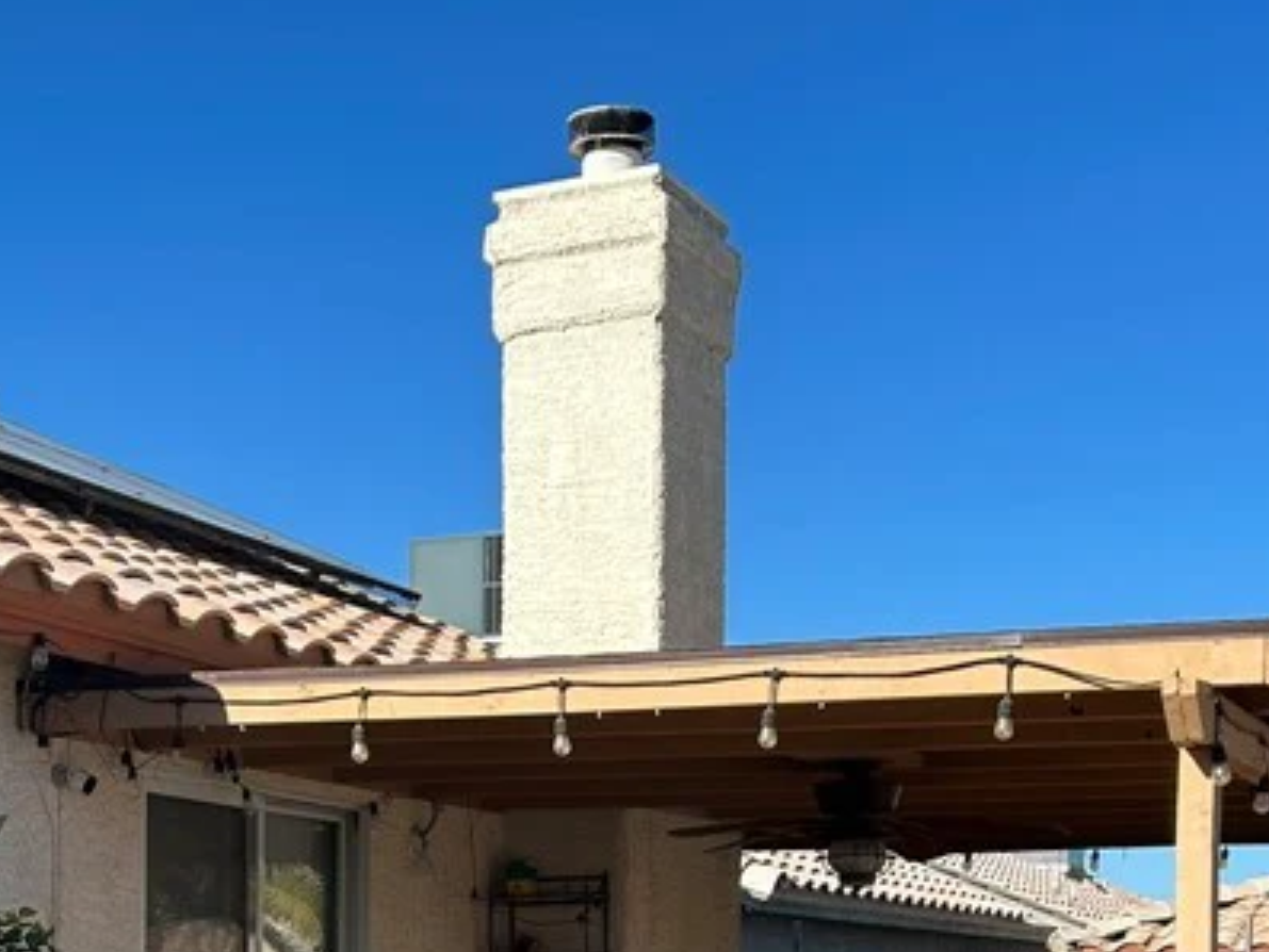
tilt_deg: -1.4
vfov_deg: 20.9
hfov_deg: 28.9
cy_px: 1048
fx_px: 2457
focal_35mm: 67
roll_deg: -0.6
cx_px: 550
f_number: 1.5
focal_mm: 5.7
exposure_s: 1/3704
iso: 50
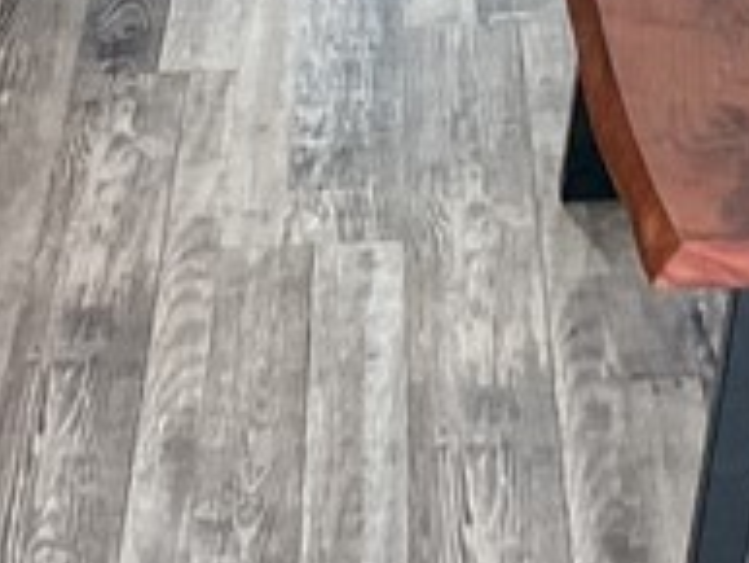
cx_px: 617
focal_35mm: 154
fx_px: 3334
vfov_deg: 8.7
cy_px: -804
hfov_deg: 12.8
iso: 160
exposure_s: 1/60
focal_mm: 3
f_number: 1.8
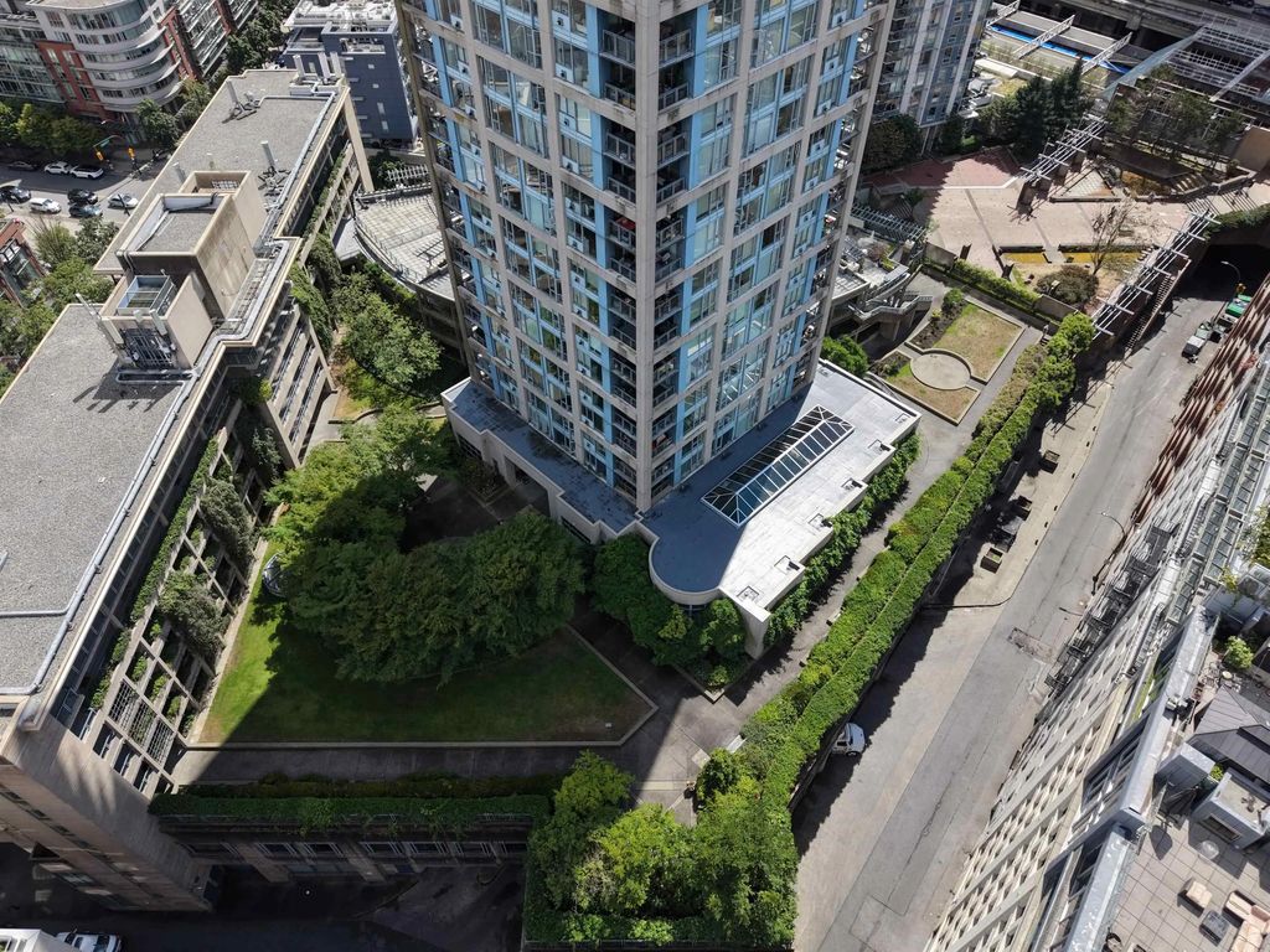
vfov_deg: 56.8
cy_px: 476
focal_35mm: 24
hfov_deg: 71.6
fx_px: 881
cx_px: 635
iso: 200
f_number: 1.8
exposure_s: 1/120
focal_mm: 8.67
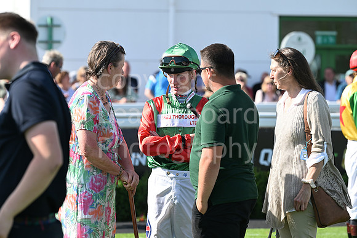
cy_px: 119
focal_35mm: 200
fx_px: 1984
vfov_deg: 6.9
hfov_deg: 10.3
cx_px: 178
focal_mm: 200
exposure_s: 1/1000
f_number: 5.6
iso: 400
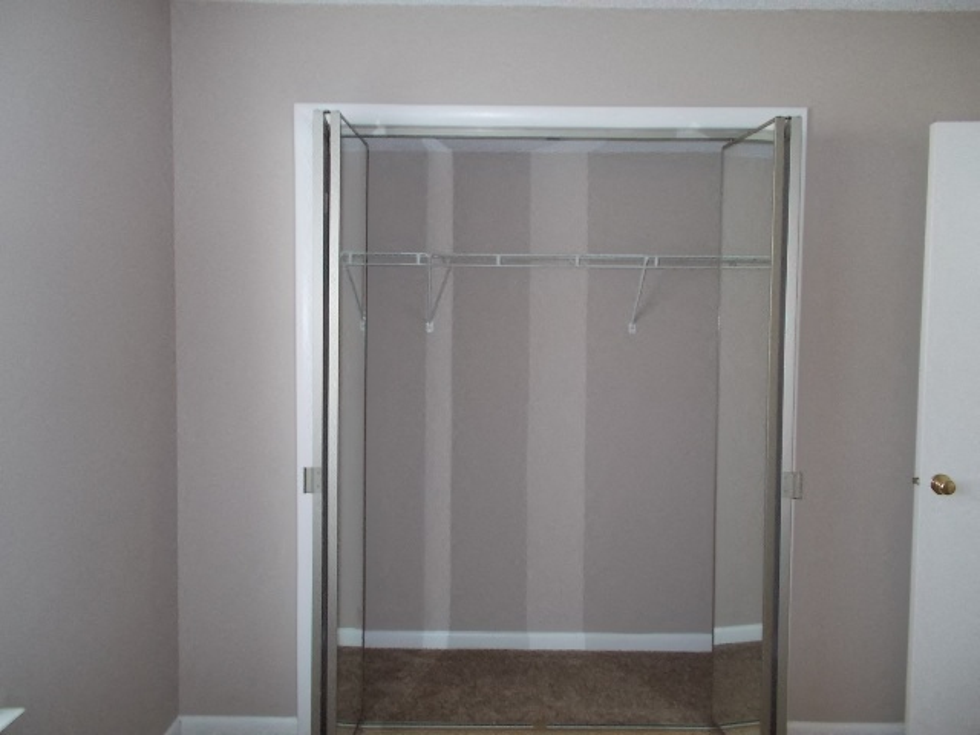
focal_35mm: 26
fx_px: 736
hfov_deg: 67.3
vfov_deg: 53.1
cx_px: 490
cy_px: 368
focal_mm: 4.6
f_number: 3.2
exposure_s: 1/25
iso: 200
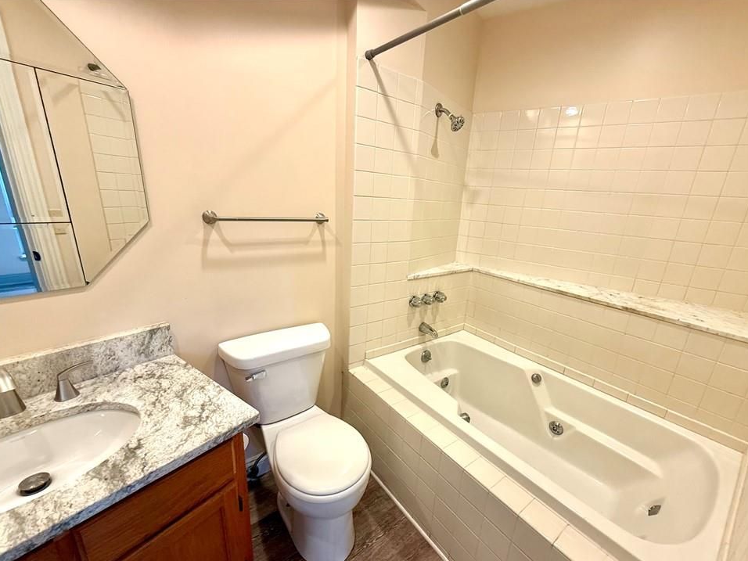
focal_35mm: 15
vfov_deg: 81.7
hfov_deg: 98.1
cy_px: 298
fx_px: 324
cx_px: 394
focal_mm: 2.22
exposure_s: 1/120
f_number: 2.2
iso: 160
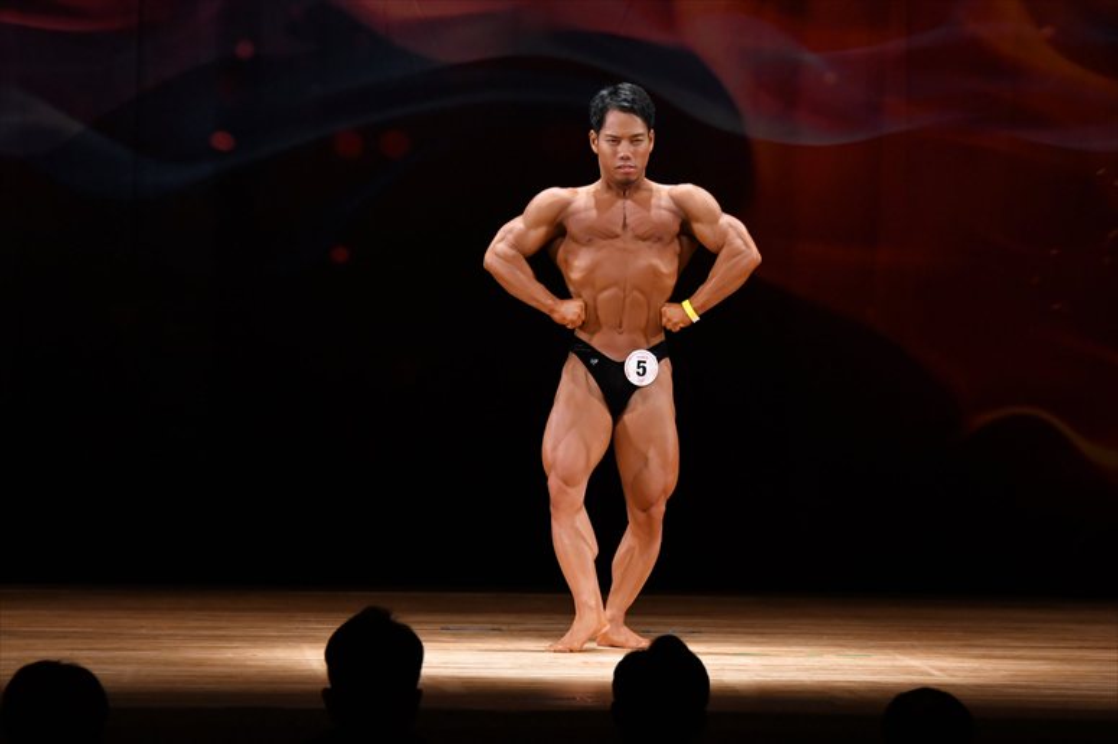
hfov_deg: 8.6
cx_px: 559
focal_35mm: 240
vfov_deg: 5.7
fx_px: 7450
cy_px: 372
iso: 3200
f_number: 5.6
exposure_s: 1/400
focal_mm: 160
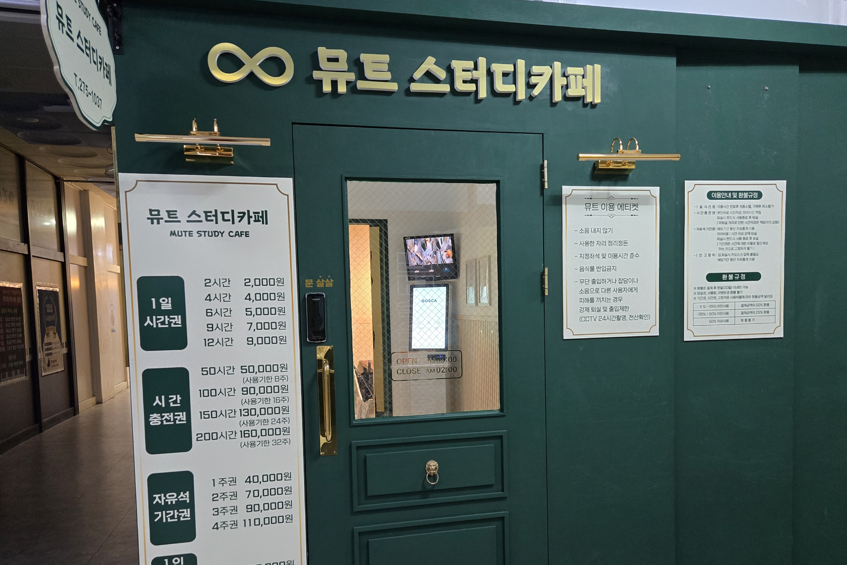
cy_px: 347
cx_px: 451
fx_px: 635
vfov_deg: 47.6
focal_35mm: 27
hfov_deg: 67.3
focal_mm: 5.4
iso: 640
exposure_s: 1/120
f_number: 1.8
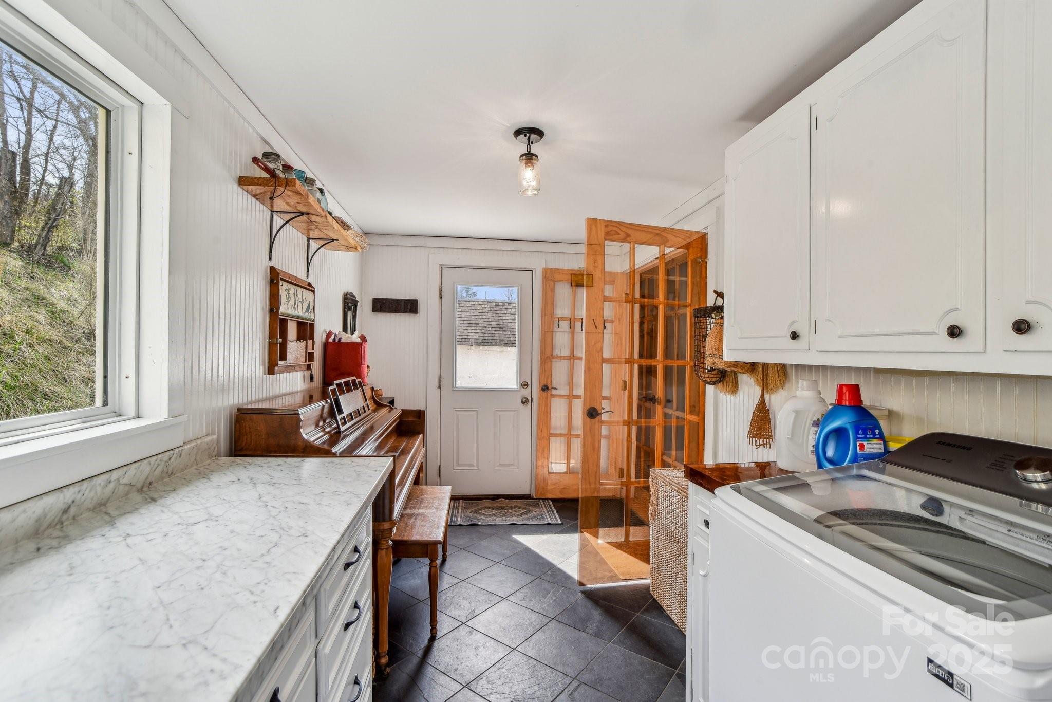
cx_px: 526
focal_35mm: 15
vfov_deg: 77.3
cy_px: 351
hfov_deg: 100.4
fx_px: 438
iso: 100
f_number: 11
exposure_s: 1/25
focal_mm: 15
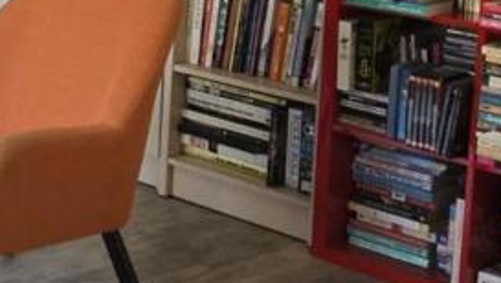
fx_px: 1250
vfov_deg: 12.4
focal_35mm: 94
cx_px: -358
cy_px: -116
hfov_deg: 18.5
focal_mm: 5.4
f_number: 1.8
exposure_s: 1/120
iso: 400
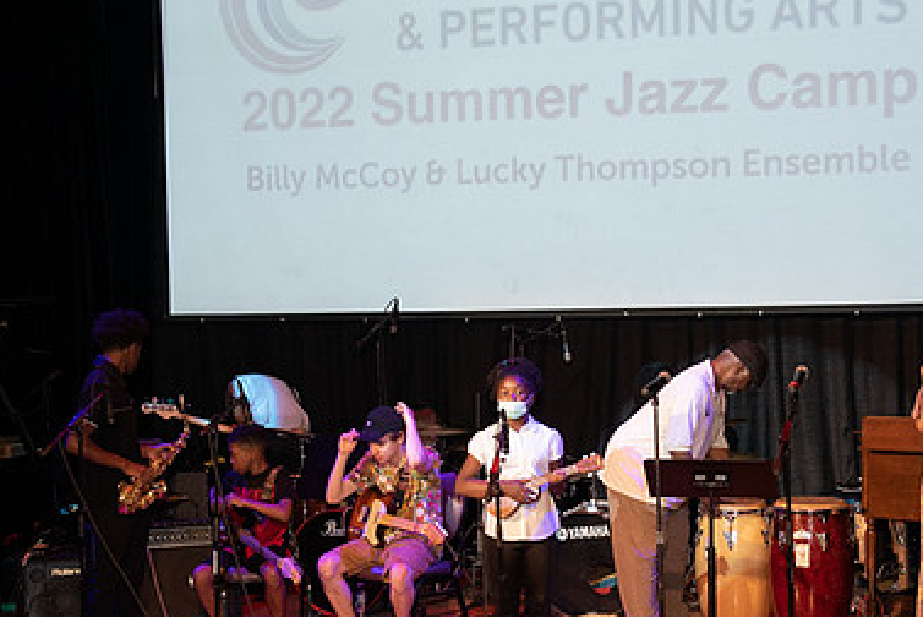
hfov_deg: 30.5
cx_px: 504
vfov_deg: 20.6
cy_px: 383
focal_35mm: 66
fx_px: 1693
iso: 3200
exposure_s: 1/125
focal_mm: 38
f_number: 5.6
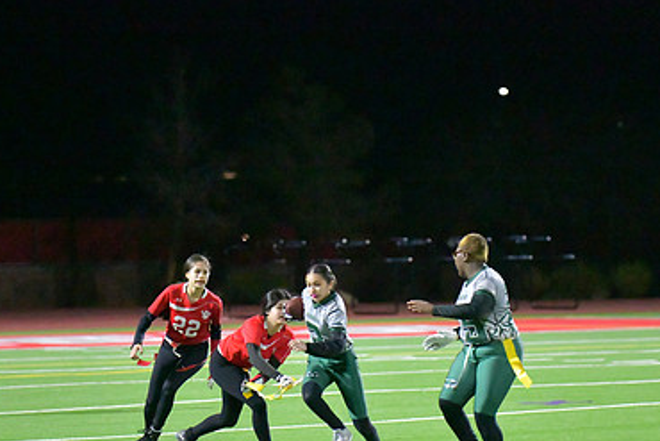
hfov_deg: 8.5
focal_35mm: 243
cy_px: 344
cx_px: 362
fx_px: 4457
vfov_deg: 5.7
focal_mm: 155
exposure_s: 1/3200
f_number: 2.8
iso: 25600
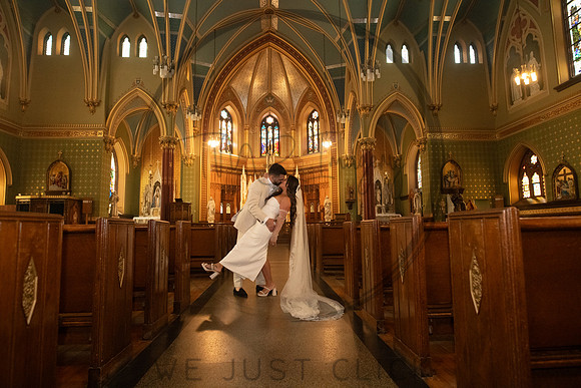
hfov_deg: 84.0
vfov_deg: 62.0
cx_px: 290
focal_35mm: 20
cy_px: 194
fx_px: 323
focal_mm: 20
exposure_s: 1/160
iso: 6400
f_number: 3.5
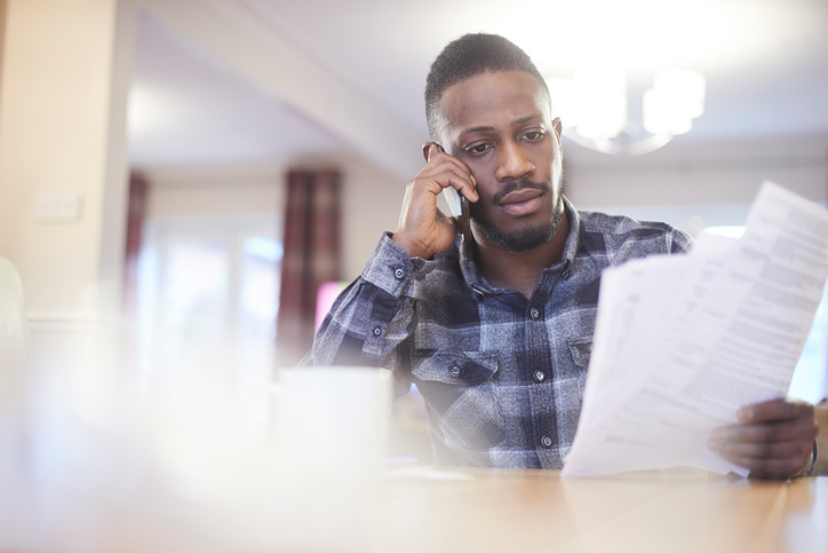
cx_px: 414
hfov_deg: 39.6
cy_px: 276
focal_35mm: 50
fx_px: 1150
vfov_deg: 27.0
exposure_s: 1/80
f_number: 2.2
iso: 1000
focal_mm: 50
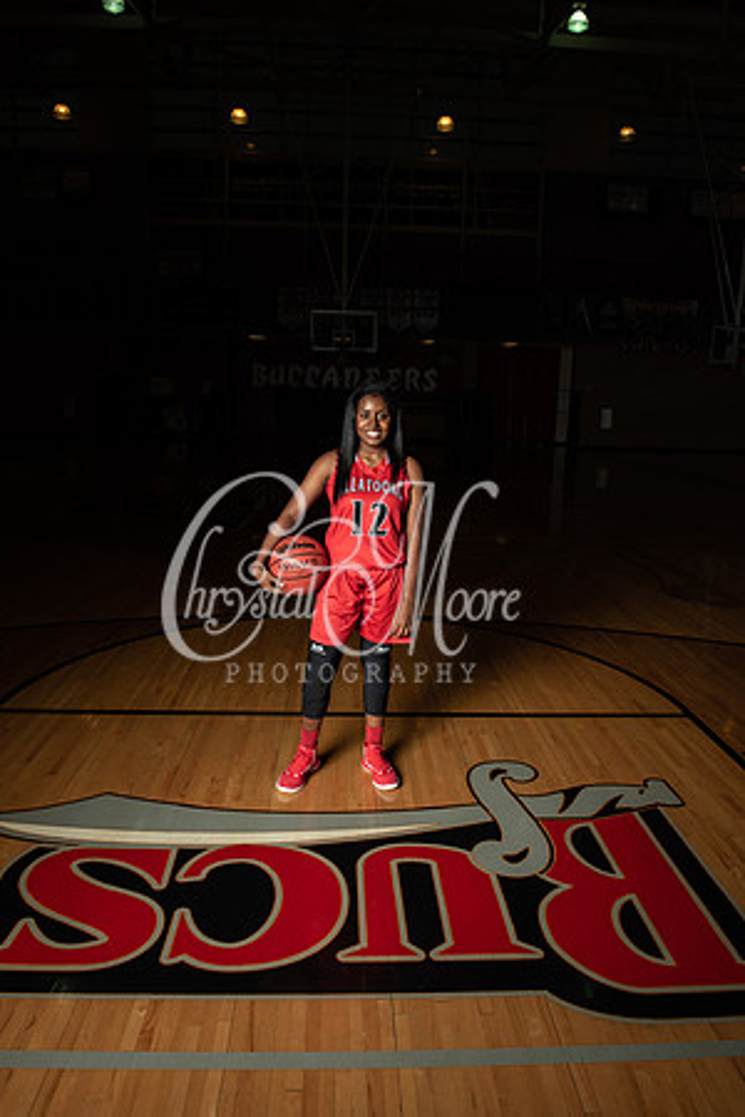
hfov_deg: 53.1
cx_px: 372
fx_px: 745
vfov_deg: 73.7
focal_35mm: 24
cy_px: 558
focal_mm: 24
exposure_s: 1/200
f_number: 14
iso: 320
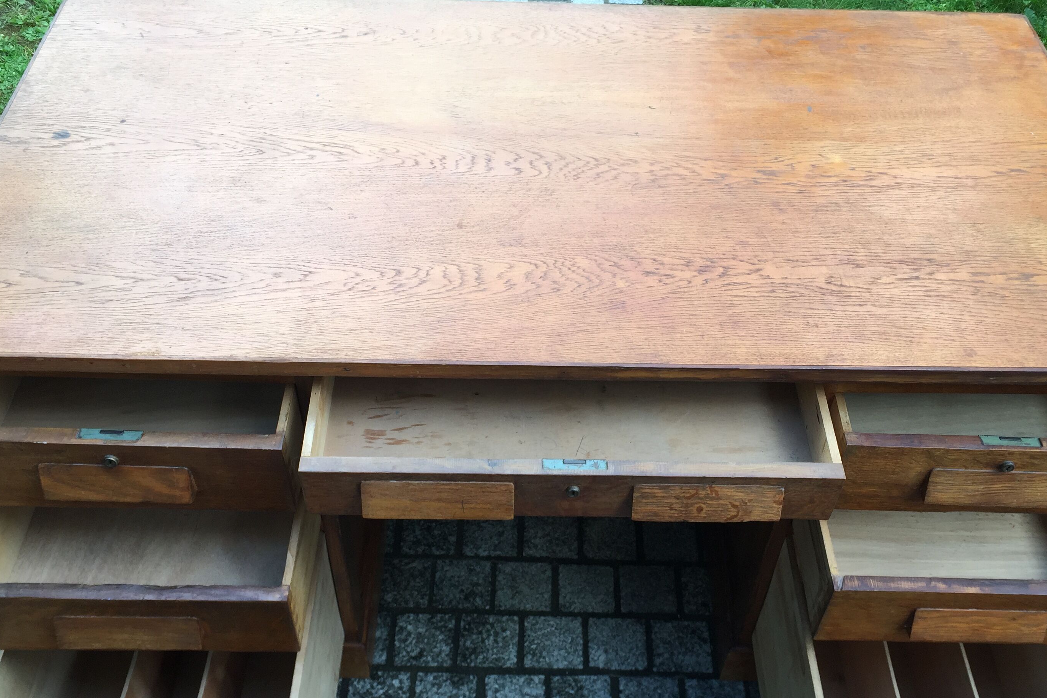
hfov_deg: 53.1
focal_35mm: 36
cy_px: 443
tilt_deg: -51.0
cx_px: 549
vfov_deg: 36.6
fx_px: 1047
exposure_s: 1/100
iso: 32
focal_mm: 4.15
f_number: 2.2
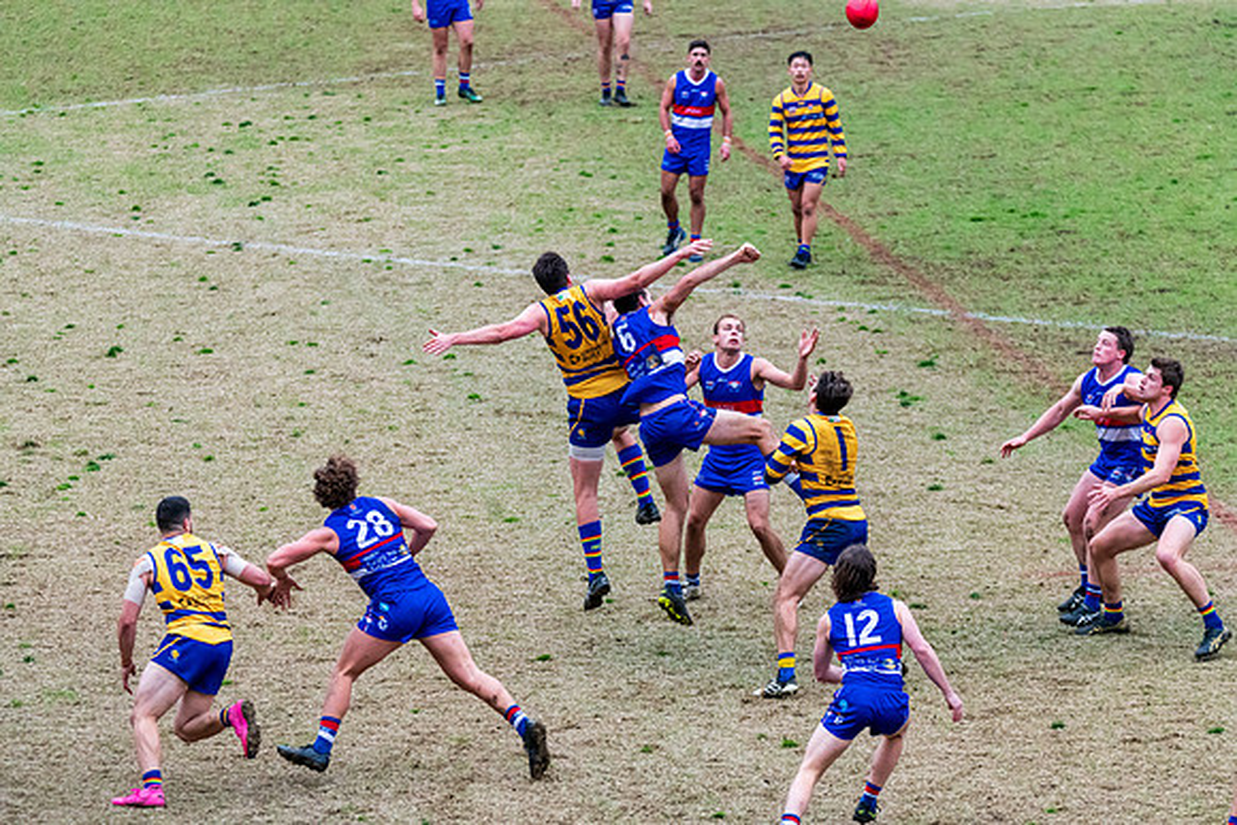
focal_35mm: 250
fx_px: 8592
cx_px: 618
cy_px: 412
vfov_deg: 5.5
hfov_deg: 8.2
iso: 2500
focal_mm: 250
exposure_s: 1/1000
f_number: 5.6
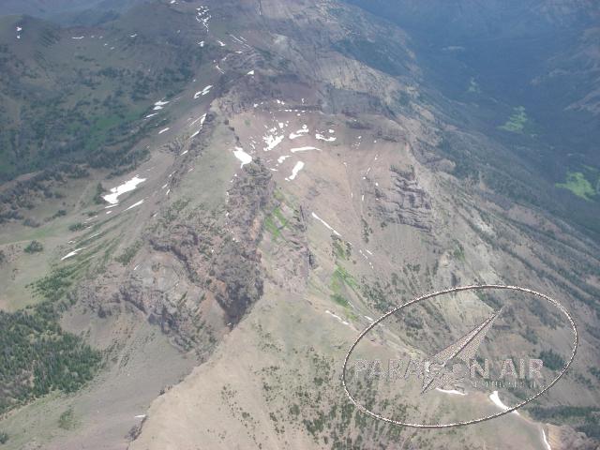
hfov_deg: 49.0
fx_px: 659
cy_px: 225
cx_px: 300
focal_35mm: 38
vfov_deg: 37.7
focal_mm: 6.3
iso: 64
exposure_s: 1/125
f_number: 6.6
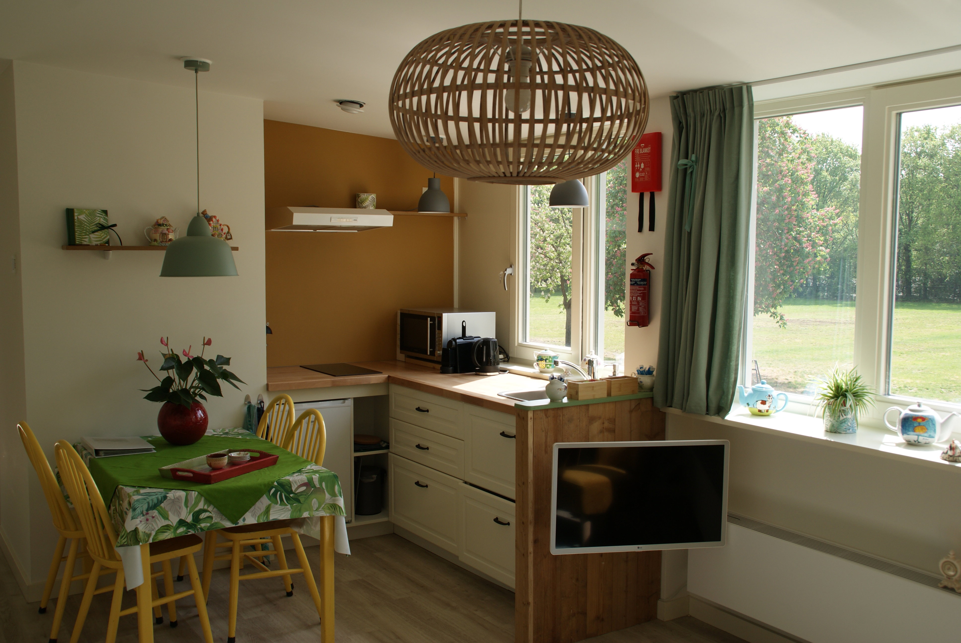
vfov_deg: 37.0
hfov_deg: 53.1
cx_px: 480
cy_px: 322
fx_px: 962
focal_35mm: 36
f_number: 6.3
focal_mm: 24
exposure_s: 1/50
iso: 100
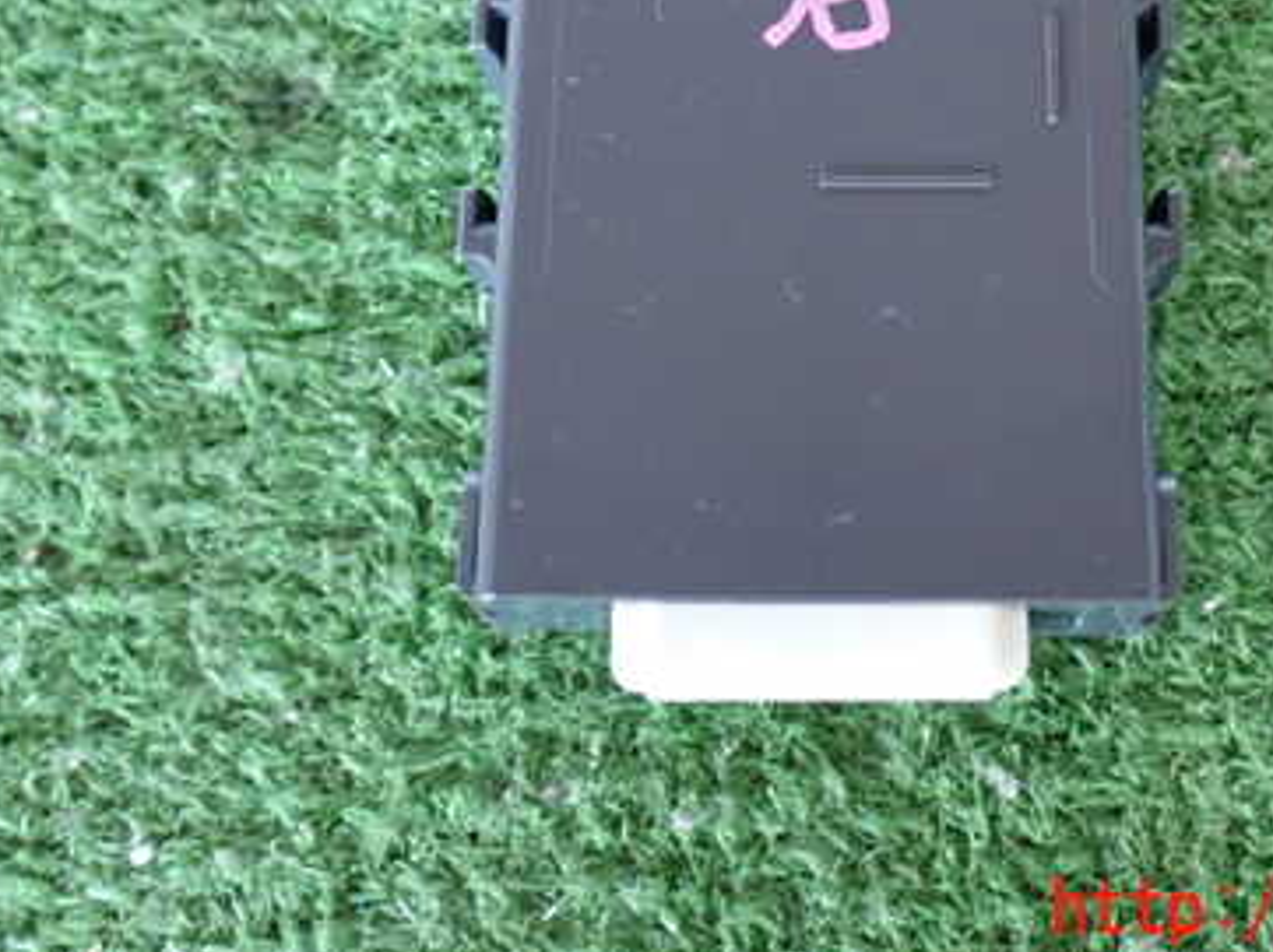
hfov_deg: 30.6
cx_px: 791
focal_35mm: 63
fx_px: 2315
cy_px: 165
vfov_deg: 22.9
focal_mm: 6.83
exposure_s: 1/40
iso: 500
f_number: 2.7
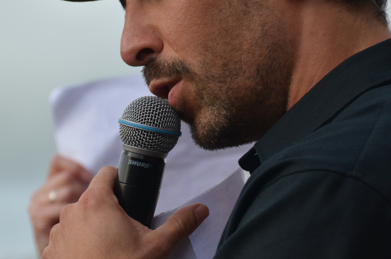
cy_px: 15
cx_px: 103
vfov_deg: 2.6
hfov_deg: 3.9
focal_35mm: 527
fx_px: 5711
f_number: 6.3
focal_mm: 170
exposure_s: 1/640
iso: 500
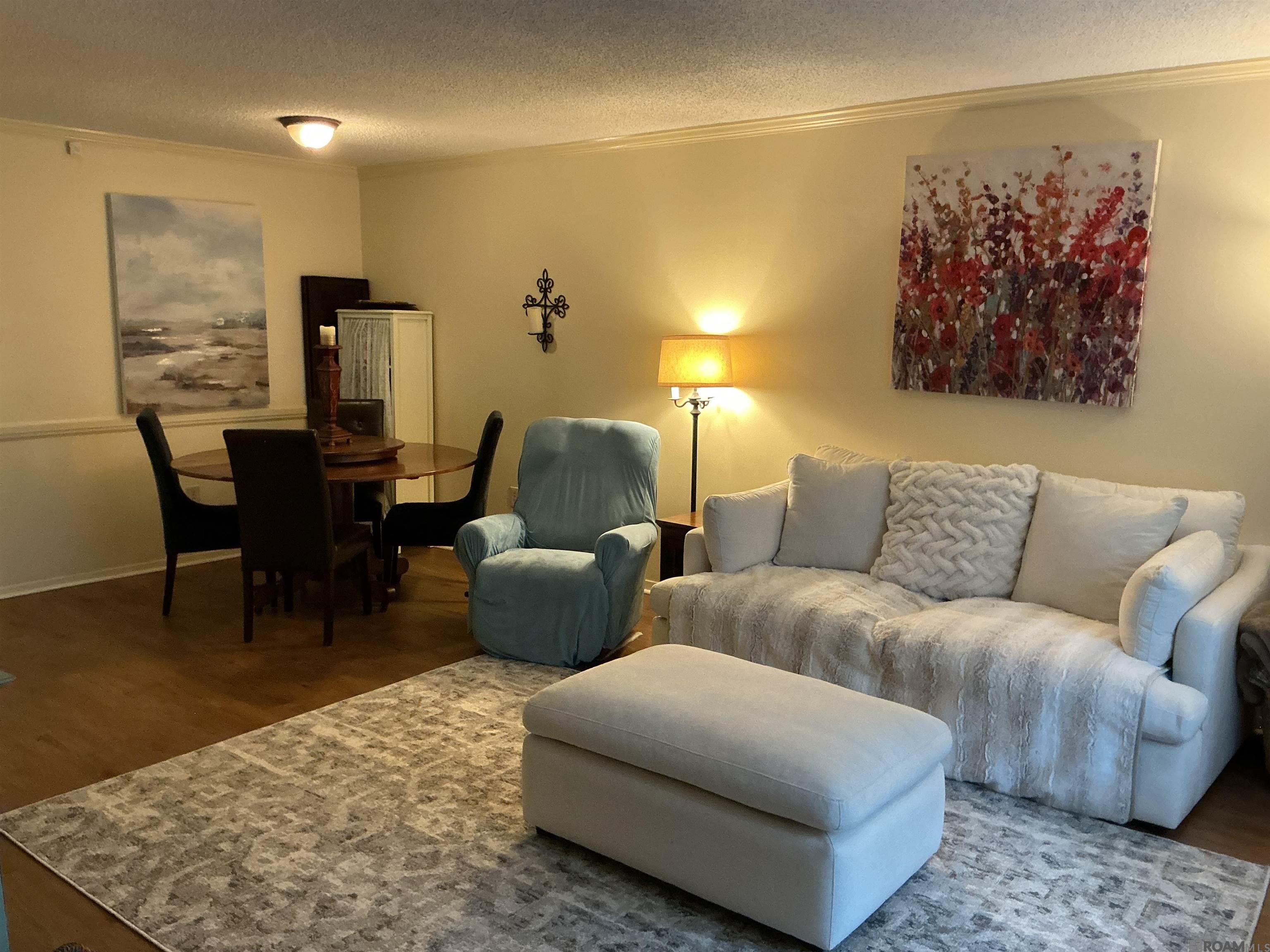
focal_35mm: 29
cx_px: 635
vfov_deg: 48.2
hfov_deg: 61.7
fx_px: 1064
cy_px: 476
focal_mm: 3
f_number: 1.8
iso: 160
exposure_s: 1/60
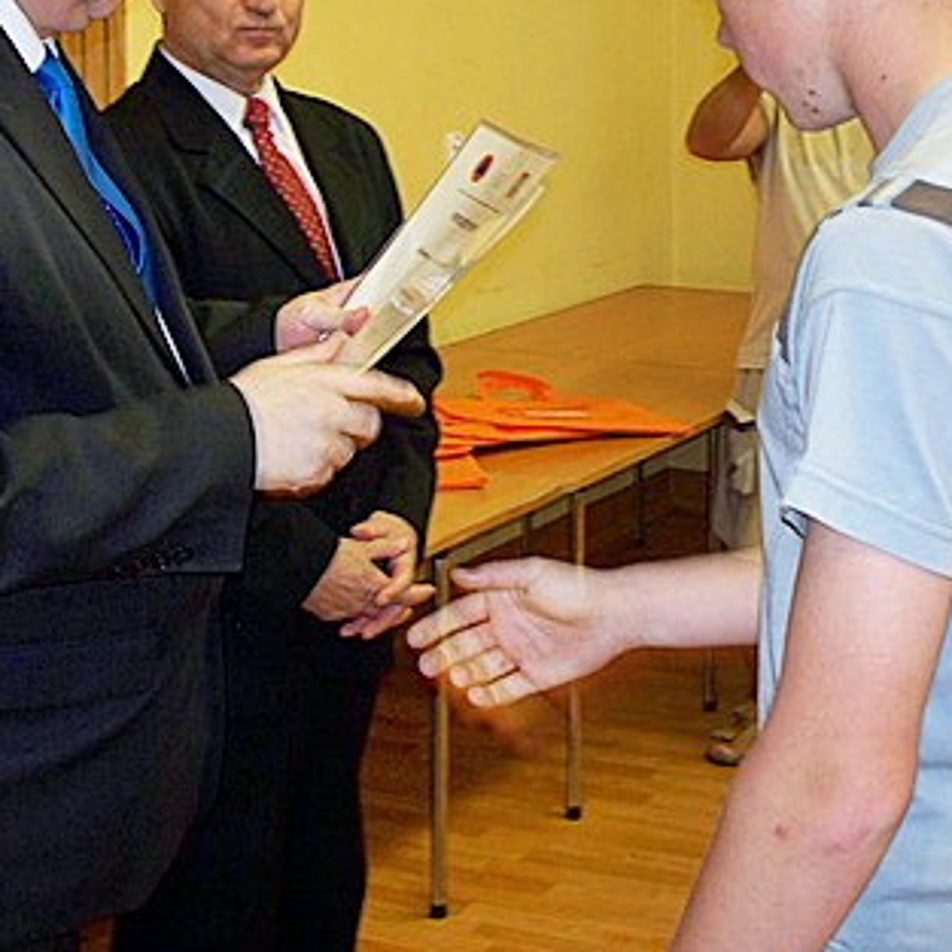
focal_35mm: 65
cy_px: 249
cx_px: 578
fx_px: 2022
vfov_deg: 26.2
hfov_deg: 26.4
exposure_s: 1/30
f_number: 2.8
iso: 200
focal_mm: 7.54
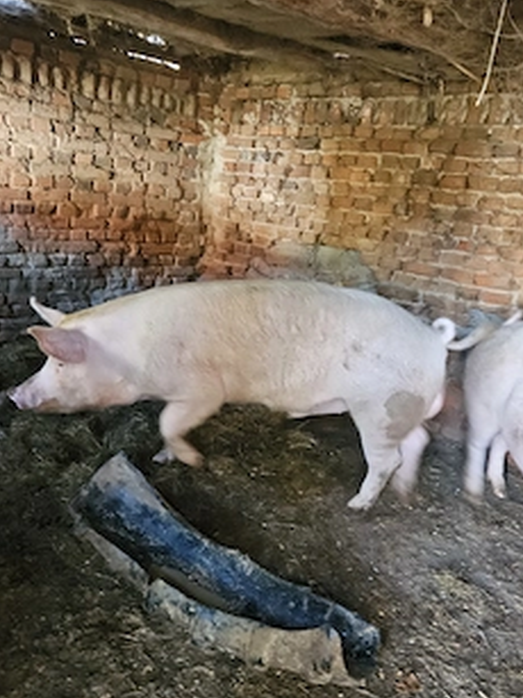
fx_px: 605
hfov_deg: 46.7
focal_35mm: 30
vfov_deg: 59.8
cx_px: 246
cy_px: 396
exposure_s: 1/25
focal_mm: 5.4
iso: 640
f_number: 1.8
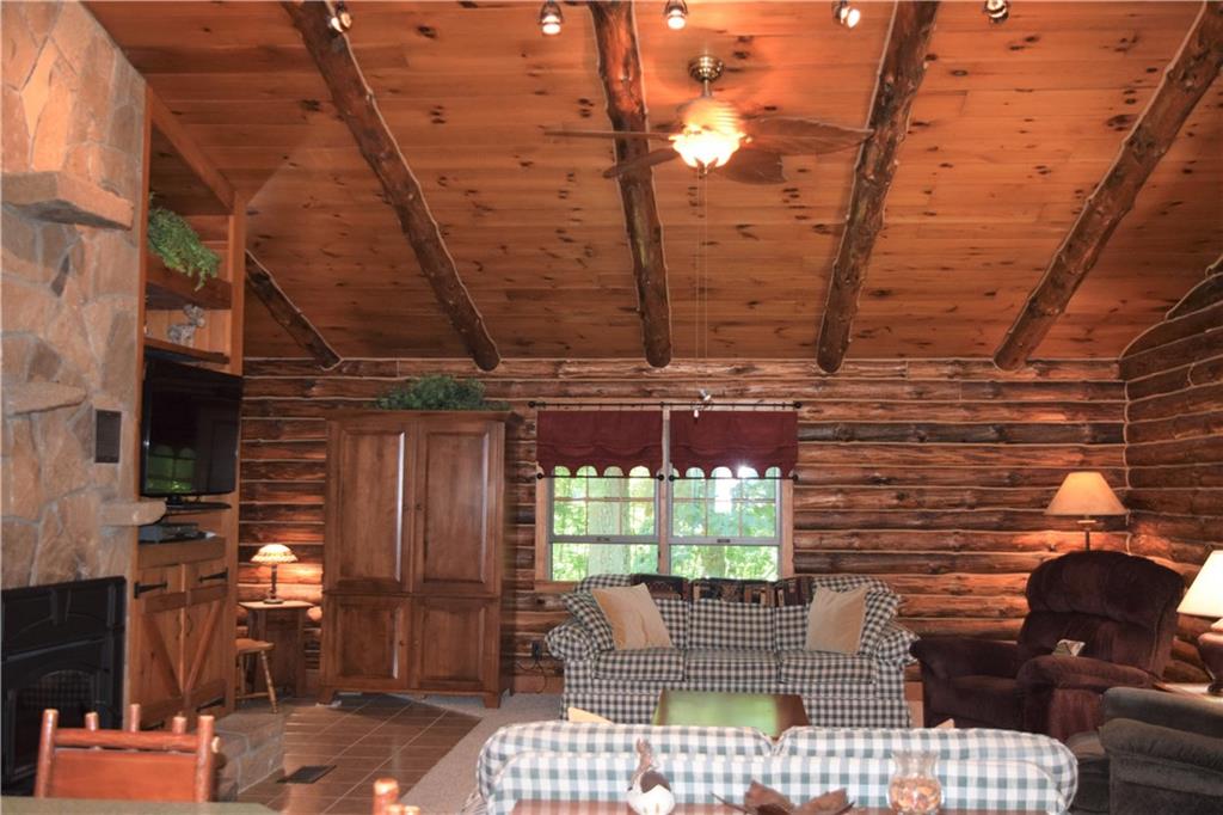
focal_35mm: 38
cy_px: 408
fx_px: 1273
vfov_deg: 35.5
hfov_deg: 51.3
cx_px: 612
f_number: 4
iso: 1800
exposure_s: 1/60
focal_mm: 25
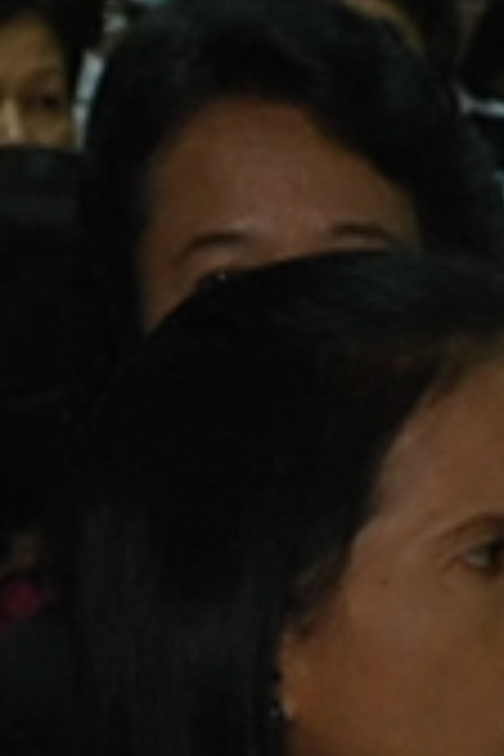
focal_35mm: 381
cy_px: -54
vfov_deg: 5.4
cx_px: 315
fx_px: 8000
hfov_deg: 3.6
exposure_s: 1/25
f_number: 4.5
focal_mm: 22
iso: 200
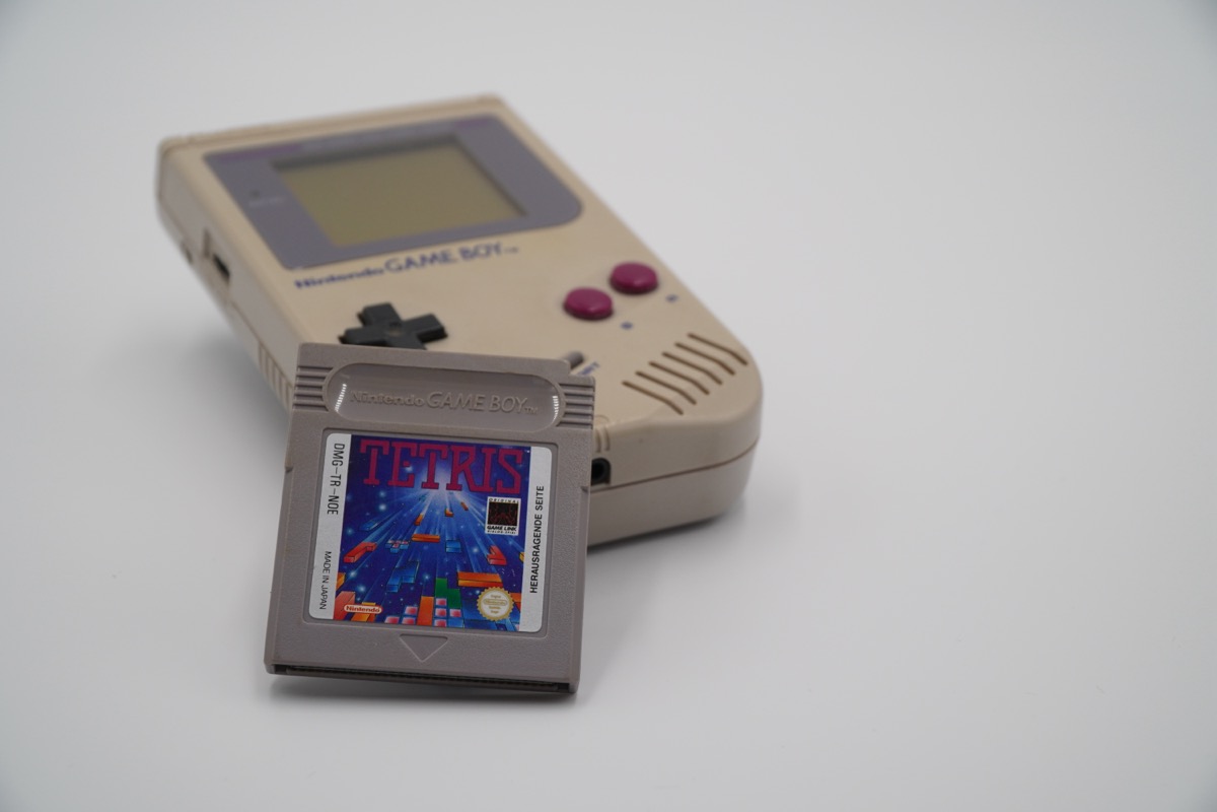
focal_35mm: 64
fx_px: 2180
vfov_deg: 21.1
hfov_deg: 31.2
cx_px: 608
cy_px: 406
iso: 200
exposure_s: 1/160
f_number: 5.6
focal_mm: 43
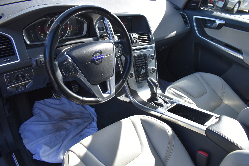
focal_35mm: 27
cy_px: 83
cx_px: 124
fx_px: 187
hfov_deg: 67.4
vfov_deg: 47.9
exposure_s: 1/180
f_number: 6.7
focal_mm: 18
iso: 200
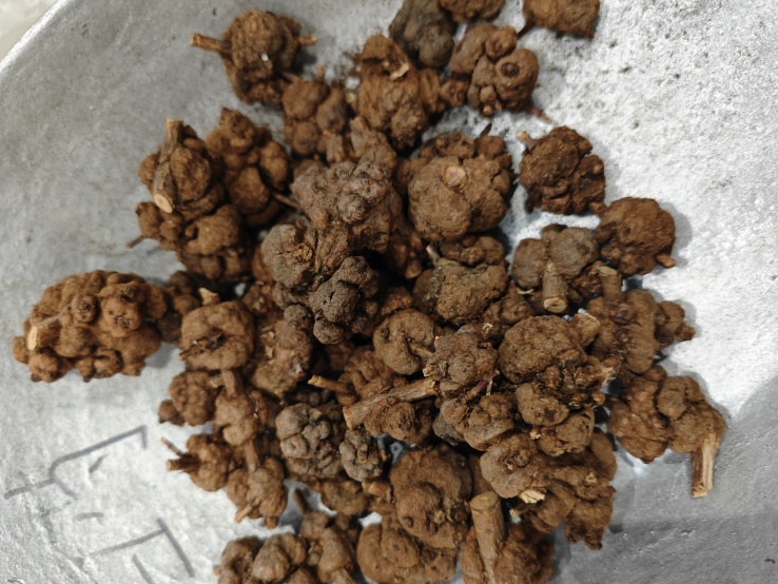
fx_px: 585
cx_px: 381
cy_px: 310
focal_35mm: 26
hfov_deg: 67.3
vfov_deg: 53.1
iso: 320
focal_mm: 5.84
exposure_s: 1/50
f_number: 1.6
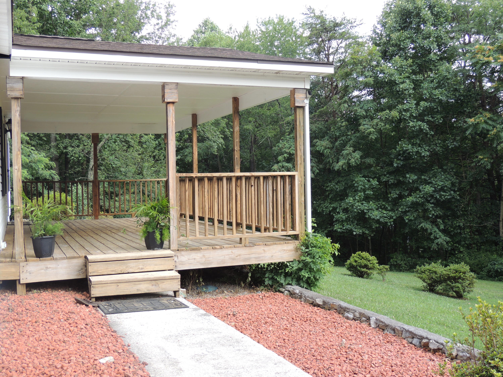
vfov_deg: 36.0
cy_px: 188
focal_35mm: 40
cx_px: 252
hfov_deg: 46.8
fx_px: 581
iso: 100
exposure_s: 1/160
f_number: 3.3
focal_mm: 7.1
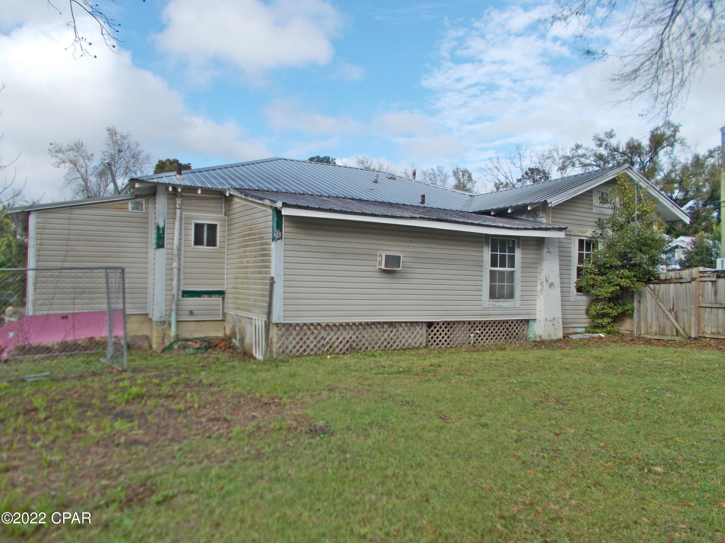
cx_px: 362
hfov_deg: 67.3
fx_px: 545
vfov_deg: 53.1
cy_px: 272
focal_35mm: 26
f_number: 8
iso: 80
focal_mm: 4.6
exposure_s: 1/160
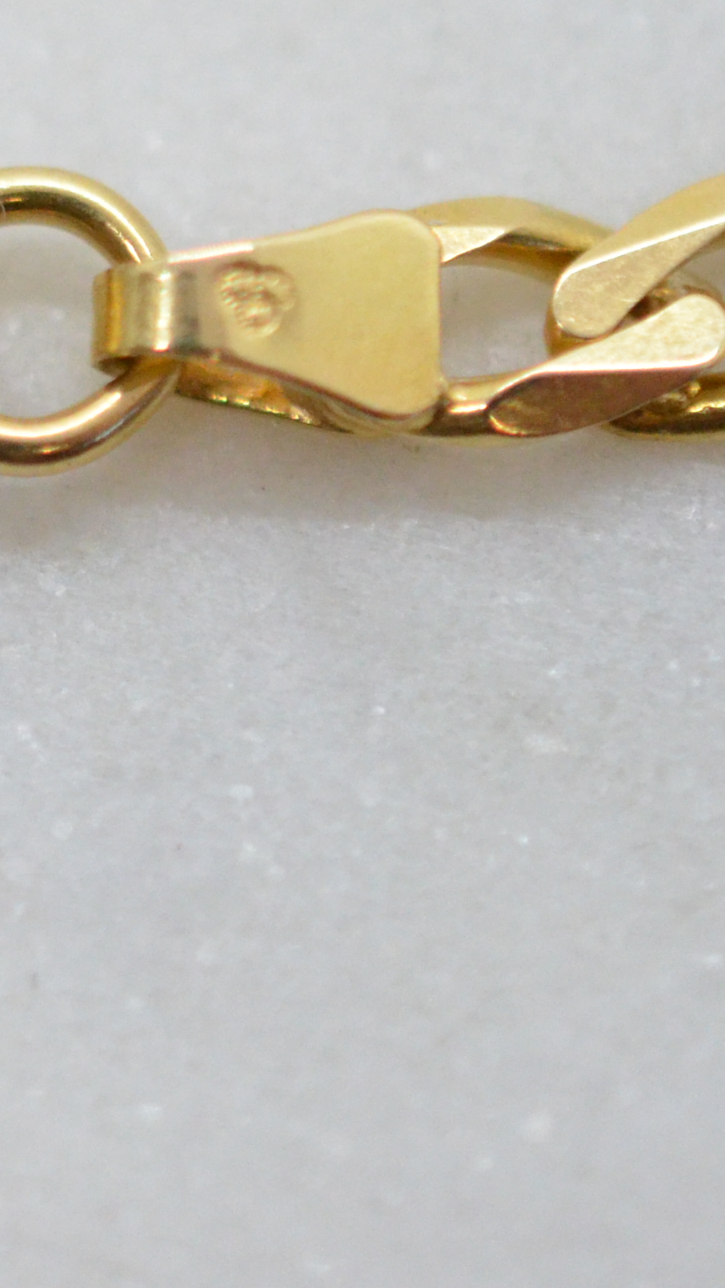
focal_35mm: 192
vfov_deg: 11.2
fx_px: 6560
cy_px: 448
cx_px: -518
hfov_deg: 6.2
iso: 2500
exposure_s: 1/1600
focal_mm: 40
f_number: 4
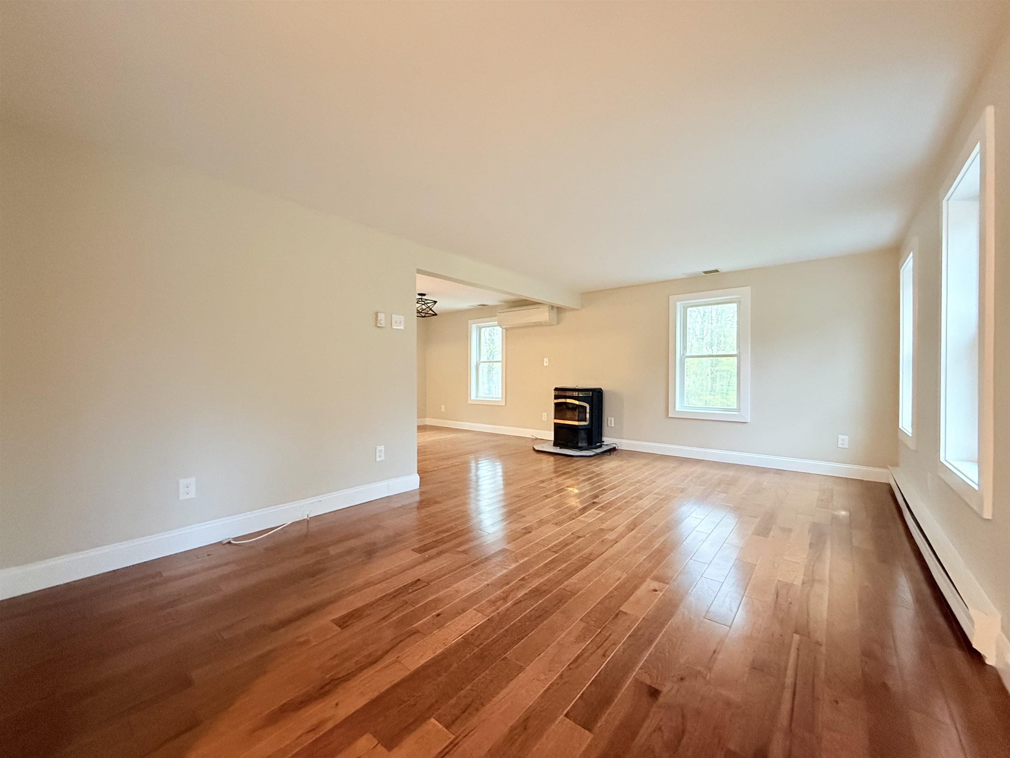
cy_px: 379
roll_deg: -0.1
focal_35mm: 14
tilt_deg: -0.6
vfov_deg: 85.7
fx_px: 408
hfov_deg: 102.1
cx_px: 505
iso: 640
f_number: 2.2
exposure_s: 1/60
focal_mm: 2.22
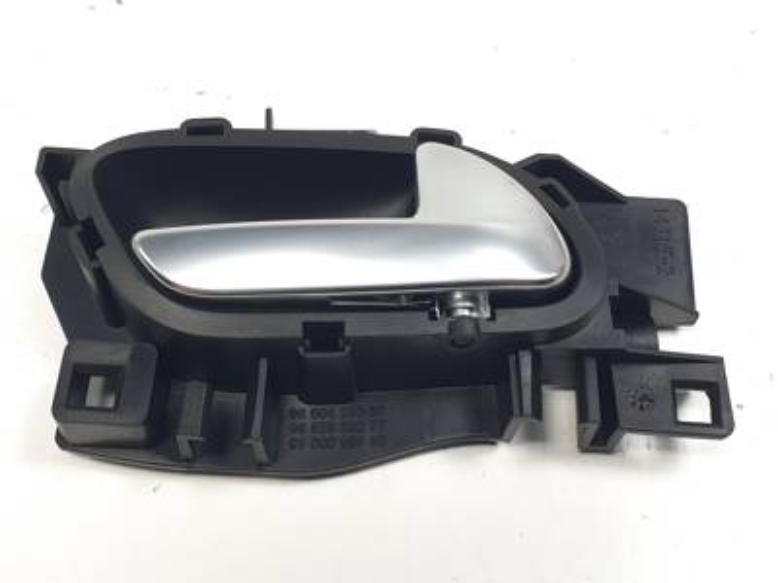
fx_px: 584
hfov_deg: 67.3
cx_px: 389
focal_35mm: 26
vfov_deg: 53.1
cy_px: 292
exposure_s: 1/148
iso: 50
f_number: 2.4
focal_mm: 4.3
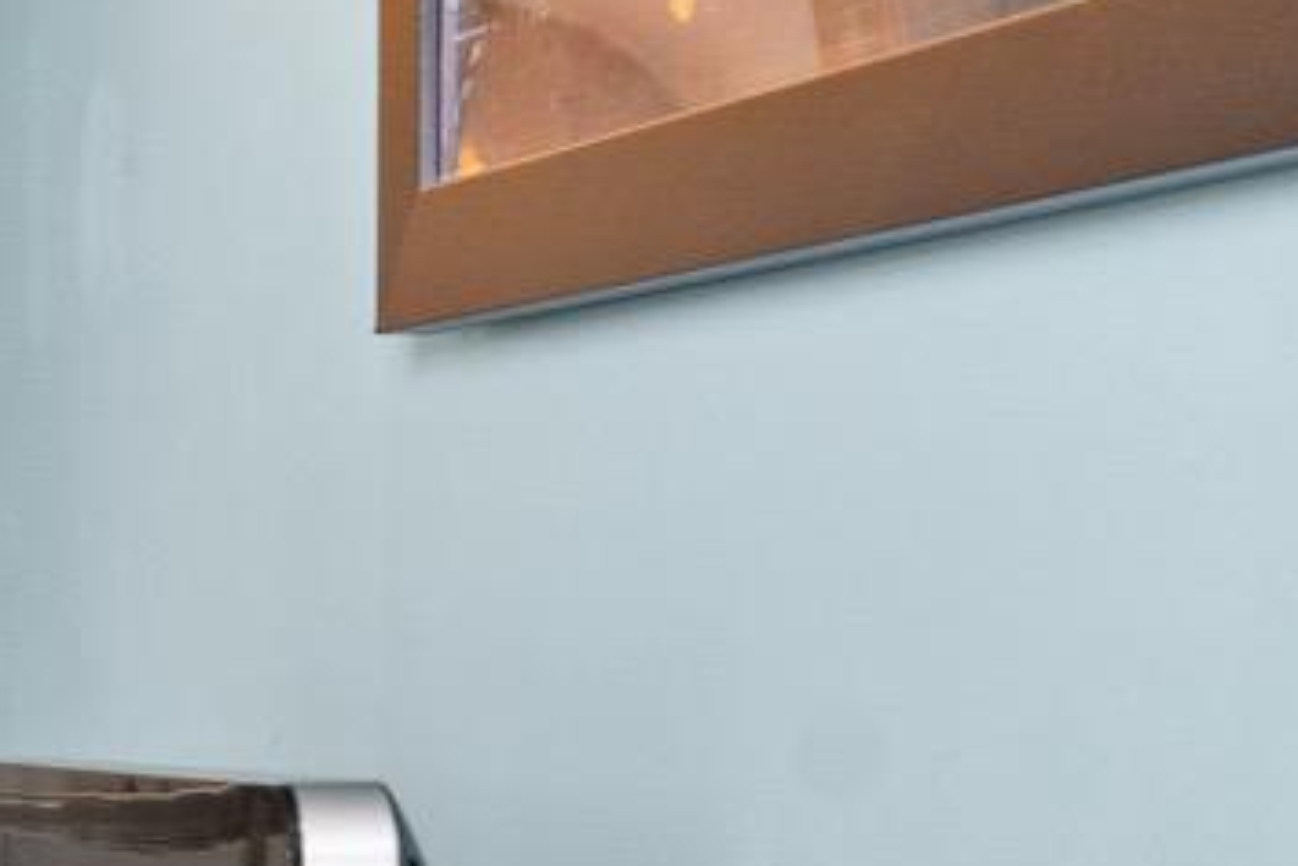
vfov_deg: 9.9
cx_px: -1885
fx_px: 5011
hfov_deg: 11.8
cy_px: 549
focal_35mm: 139
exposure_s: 1/8
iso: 320
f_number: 7.1
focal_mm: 24
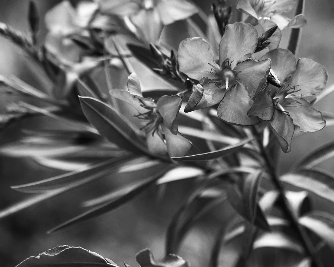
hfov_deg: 8.5
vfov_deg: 6.8
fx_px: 2234
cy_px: 160
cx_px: 163
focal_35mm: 226
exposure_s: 1/50
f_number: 2.8
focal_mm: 80
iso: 100
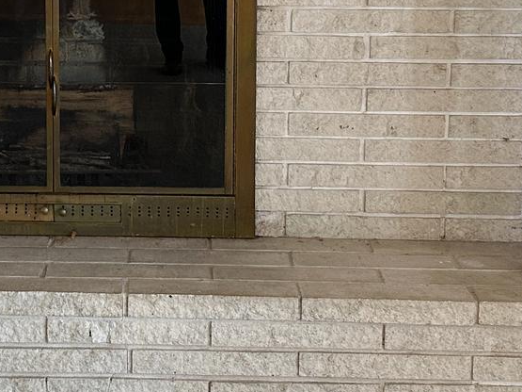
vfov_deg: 15.1
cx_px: 130
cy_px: -9
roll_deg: -0.3
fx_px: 1447
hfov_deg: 20.3
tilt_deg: -7.7
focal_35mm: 96
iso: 125
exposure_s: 1/60
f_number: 1.5
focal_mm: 5.7
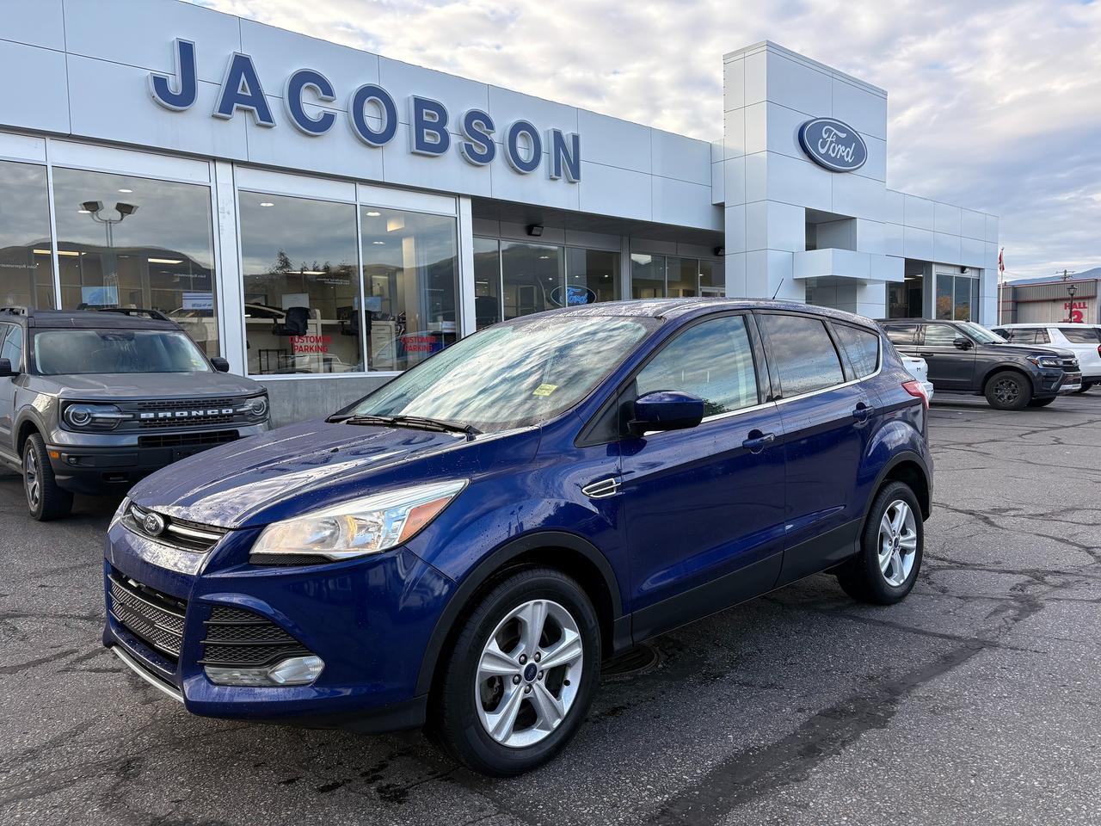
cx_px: 550
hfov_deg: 67.3
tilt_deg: -4.5
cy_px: 413
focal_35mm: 26
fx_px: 827
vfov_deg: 53.1
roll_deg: +1.5
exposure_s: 1/701
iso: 64
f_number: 1.6
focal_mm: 5.96
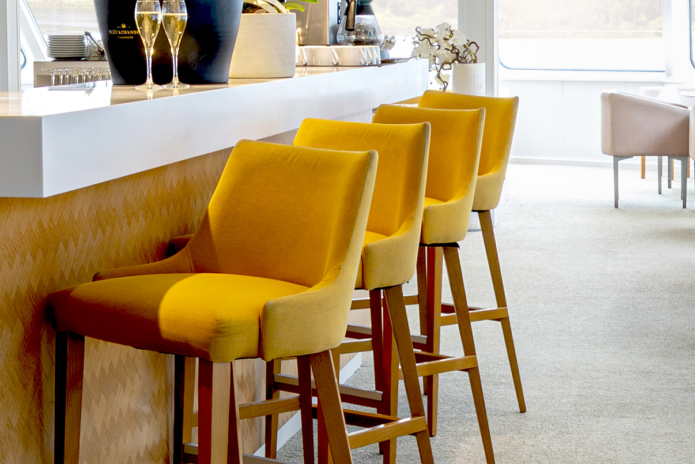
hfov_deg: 22.4
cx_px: 513
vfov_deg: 15.2
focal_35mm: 90
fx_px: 1738
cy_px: 160
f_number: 9
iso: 50
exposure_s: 1/1.67
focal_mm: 14
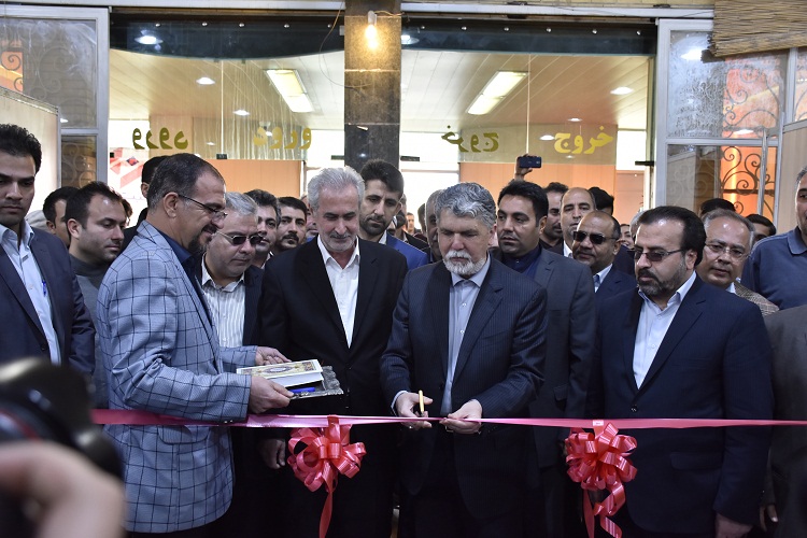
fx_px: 773
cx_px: 404
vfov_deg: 38.4
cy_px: 269
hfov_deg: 55.1
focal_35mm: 34
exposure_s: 1/80
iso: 1000
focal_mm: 23
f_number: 3.8
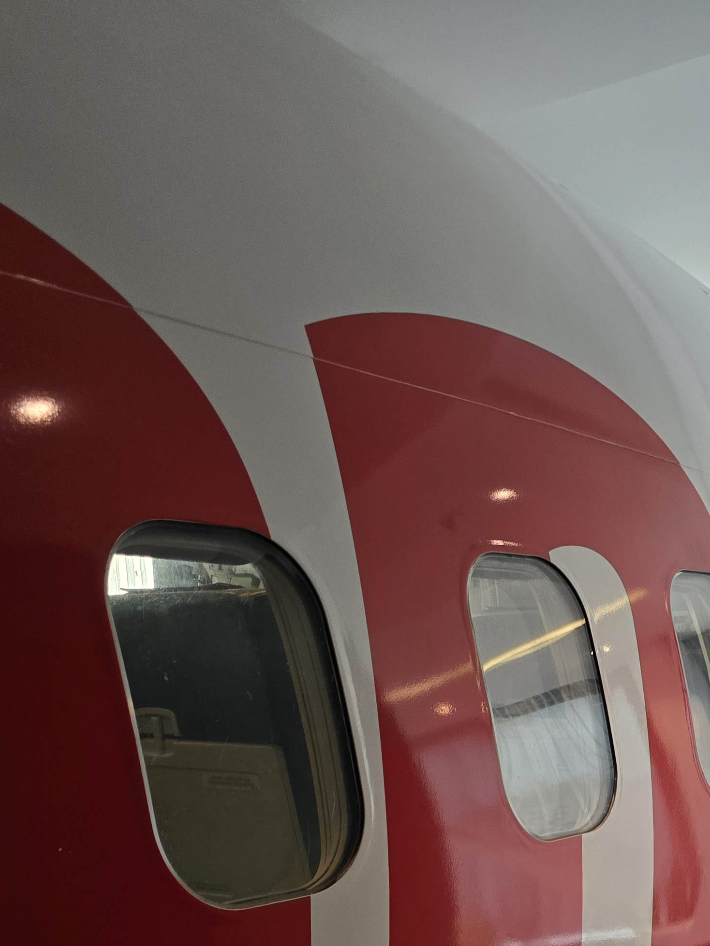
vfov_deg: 36.9
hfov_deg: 30.1
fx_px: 1285
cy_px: 909
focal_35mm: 47
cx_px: 568
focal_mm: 6.3
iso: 160
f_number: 1.7
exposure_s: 1/100
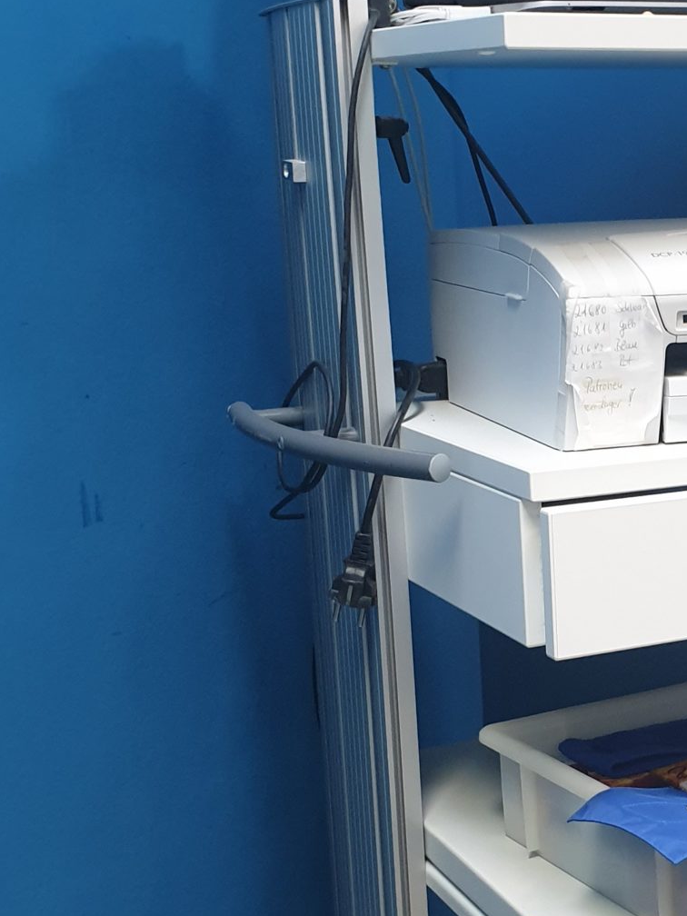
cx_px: 726
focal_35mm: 66
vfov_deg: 29.3
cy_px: 547
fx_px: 1746
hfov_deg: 21.3
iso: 250
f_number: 2.4
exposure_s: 1/50
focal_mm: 4.3
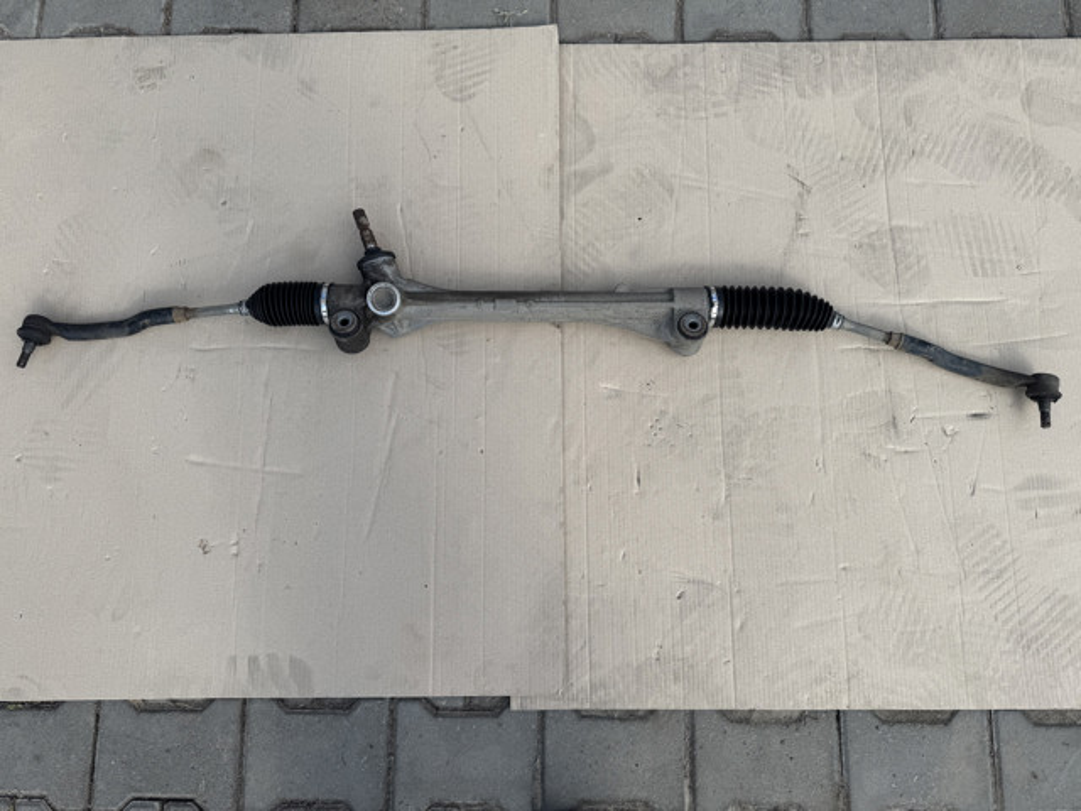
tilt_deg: -77.3
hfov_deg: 71.6
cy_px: 406
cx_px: 540
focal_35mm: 24
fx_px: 749
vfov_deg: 56.8
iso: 80
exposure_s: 1/2604
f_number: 1.78
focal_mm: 6.76
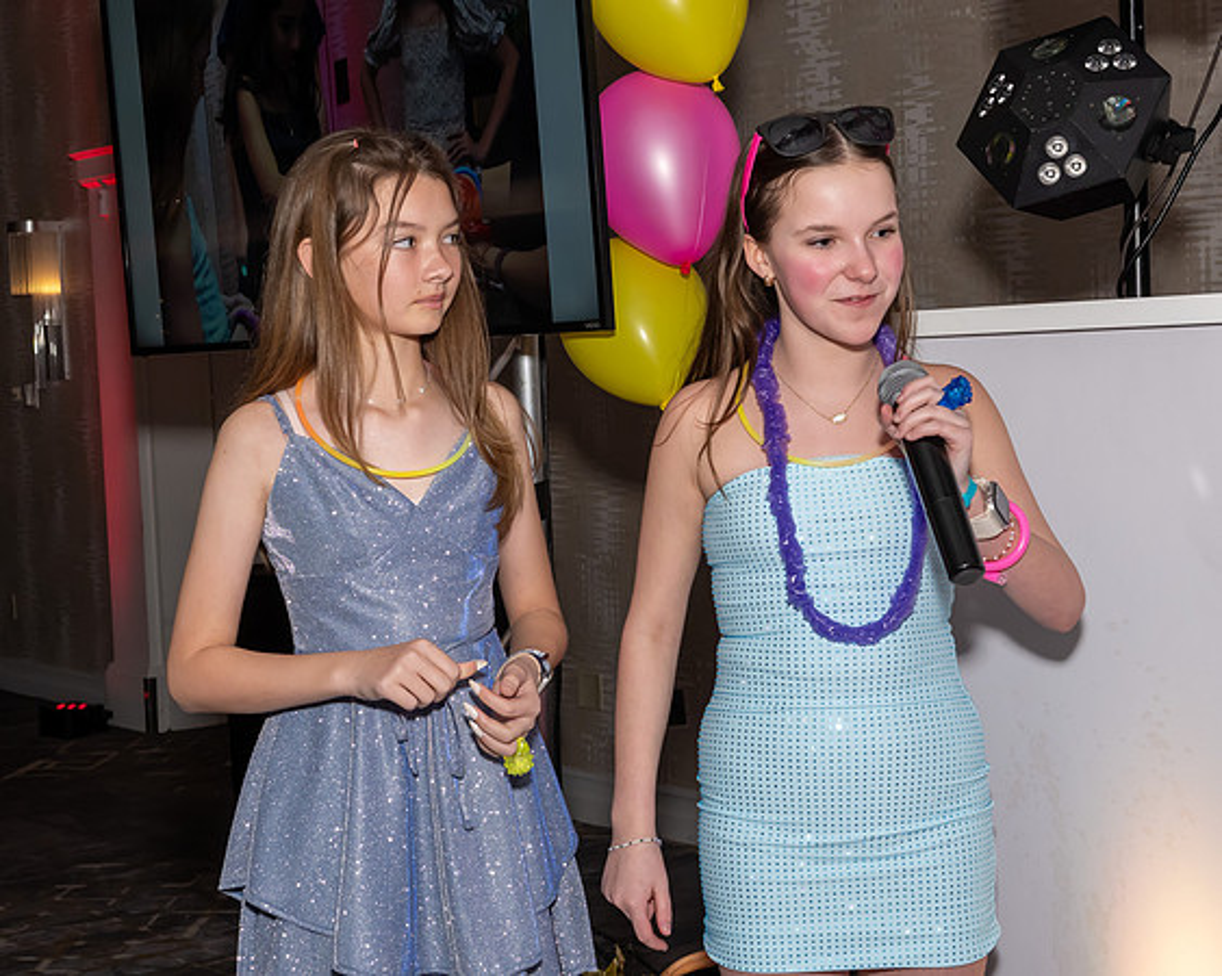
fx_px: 2119
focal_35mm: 59
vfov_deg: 26.0
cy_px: 447
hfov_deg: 32.1
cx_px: 530
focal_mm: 32
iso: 800
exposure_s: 1/250
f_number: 8
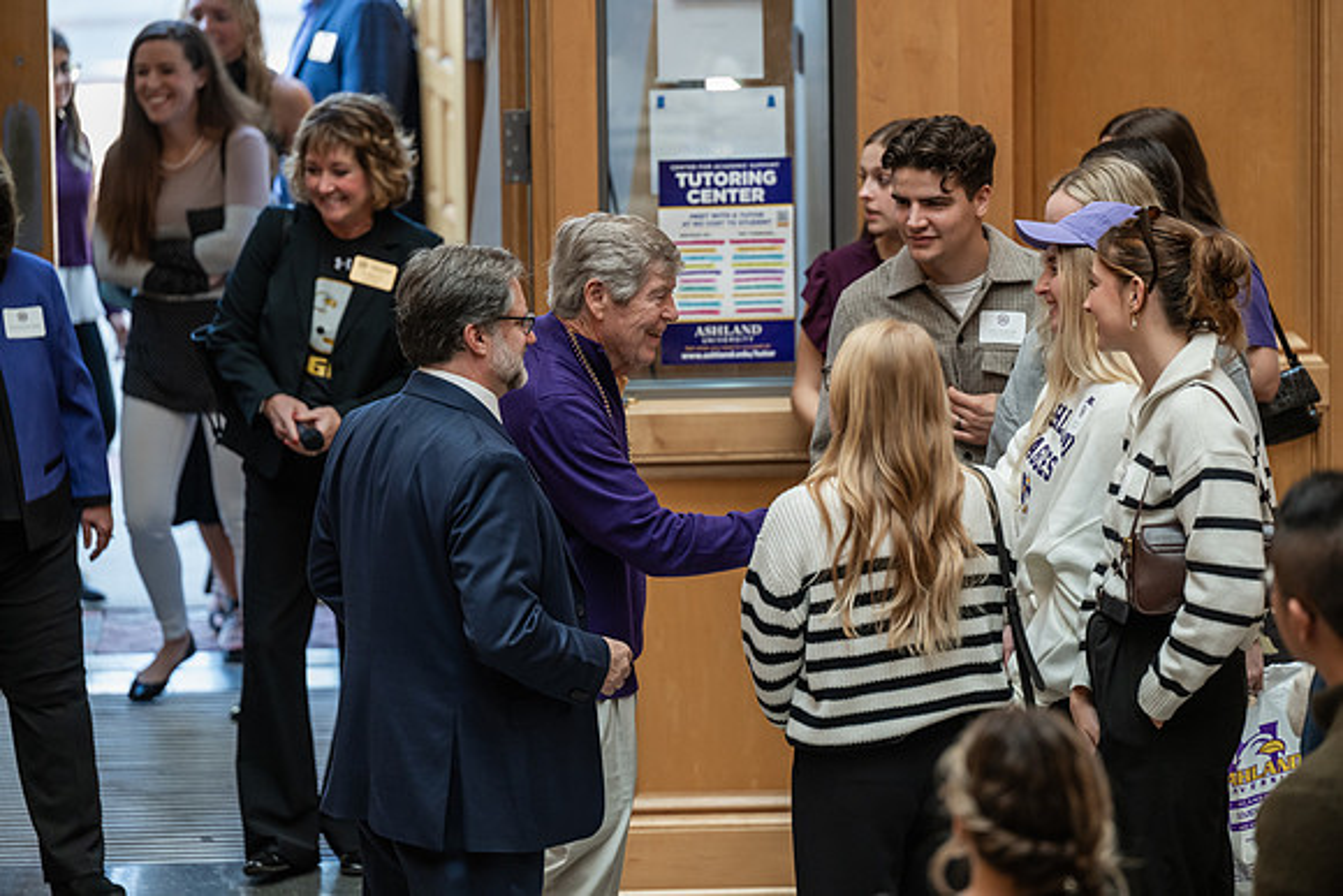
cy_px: 448
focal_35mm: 175
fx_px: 6530
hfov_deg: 11.7
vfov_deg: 7.9
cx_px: 672
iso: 1600
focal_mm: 175
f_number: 3.5
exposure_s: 1/320
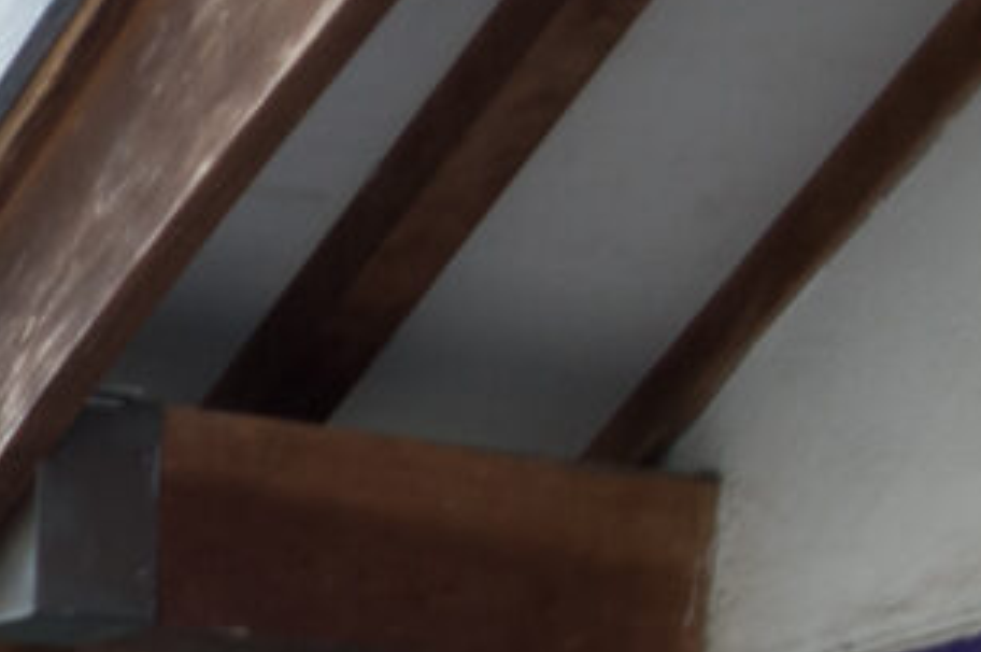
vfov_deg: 4.9
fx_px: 7513
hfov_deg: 7.2
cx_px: -958
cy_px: 1138
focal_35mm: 276
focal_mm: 28
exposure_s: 1/80
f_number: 4
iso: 200
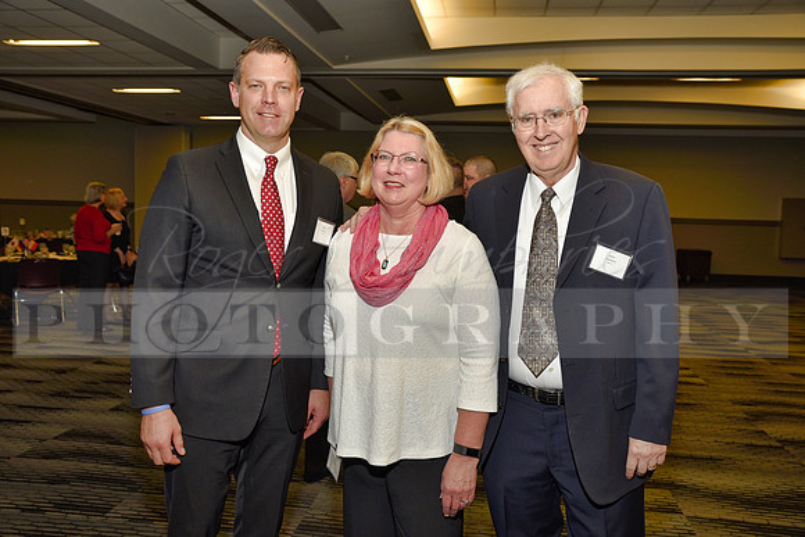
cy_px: 268
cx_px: 402
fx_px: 693
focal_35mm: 31
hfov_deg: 60.3
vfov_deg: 42.3
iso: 200
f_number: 5
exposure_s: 1/60
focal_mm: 31
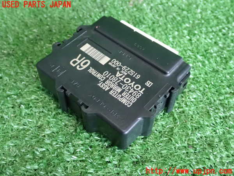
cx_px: 117
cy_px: 88
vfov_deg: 35.1
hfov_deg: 45.8
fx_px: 277
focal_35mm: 41
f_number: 2.8
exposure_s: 1/50
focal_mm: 7.31
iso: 1600
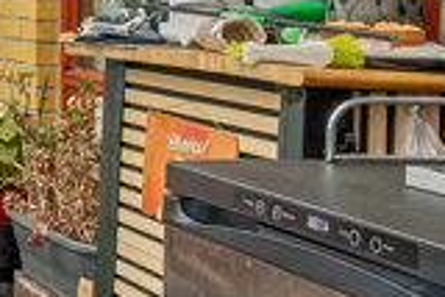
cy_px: 21
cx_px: -501
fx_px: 1206
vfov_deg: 13.9
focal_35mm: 98
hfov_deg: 15.6
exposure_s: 1/500
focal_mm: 13
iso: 500
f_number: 8
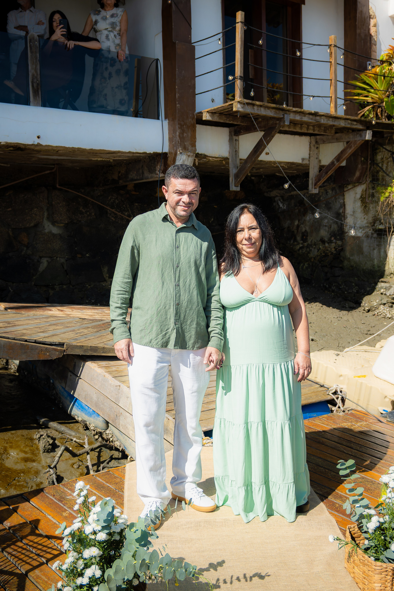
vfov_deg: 51.3
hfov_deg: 35.5
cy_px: 296
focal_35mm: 38
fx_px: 616
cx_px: 197
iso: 160
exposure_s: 1/1000
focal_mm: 25
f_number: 4.2
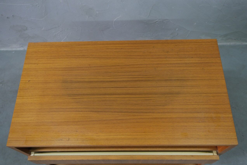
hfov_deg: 58.7
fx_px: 220
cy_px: 82
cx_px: 124
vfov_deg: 41.1
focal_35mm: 32
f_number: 4
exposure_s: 1/30
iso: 1250
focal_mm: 21.2
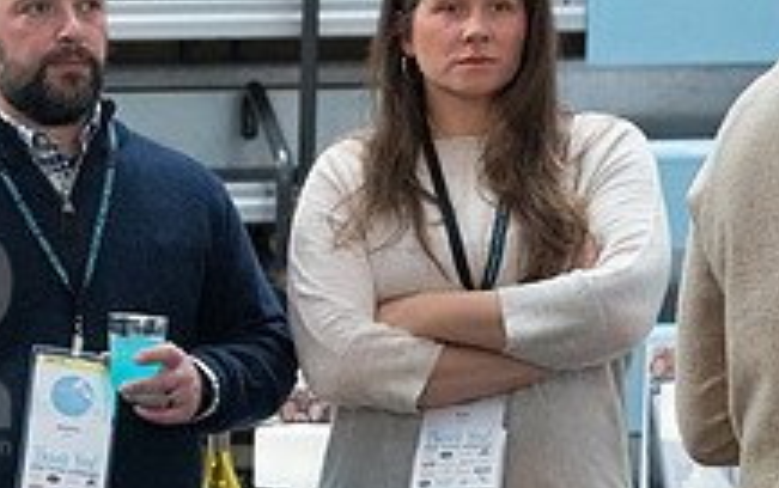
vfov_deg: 5.6
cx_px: -97
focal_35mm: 234
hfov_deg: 8.9
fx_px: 4972
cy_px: 332
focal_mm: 86
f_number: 5.6
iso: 4000
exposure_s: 1/250
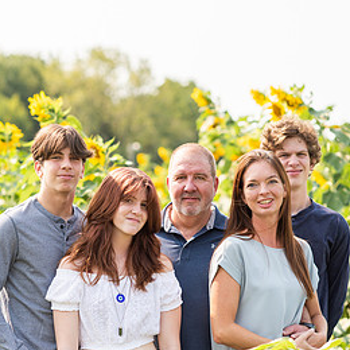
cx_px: 175
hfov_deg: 14.0
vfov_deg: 13.9
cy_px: 223
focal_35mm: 125
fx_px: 1430
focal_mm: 85
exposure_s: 1/1000
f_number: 2.8
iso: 64
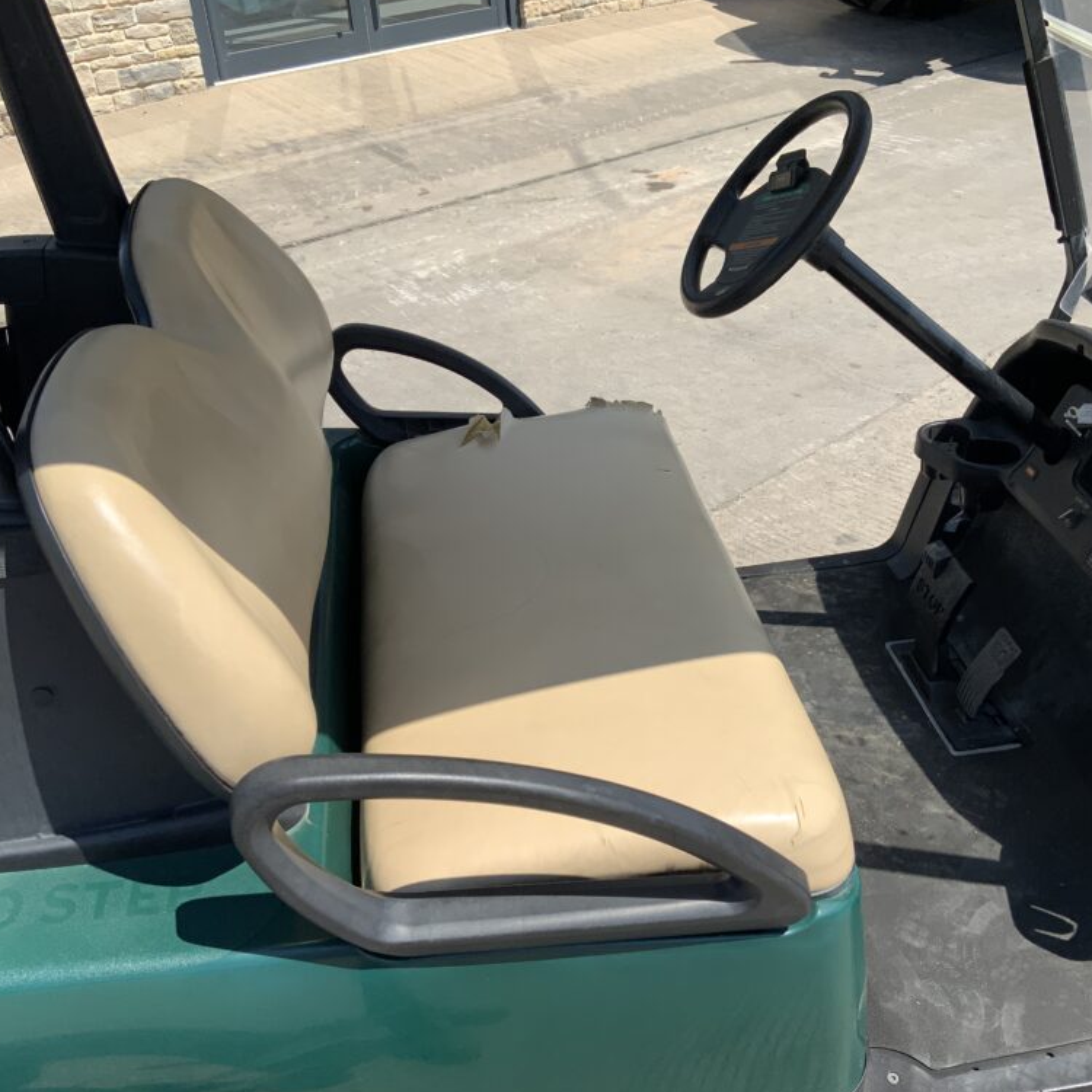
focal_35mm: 35
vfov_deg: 47.2
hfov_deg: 47.1
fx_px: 1249
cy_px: 540
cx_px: 629
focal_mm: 3
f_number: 1.8
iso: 16
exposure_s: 1/1848
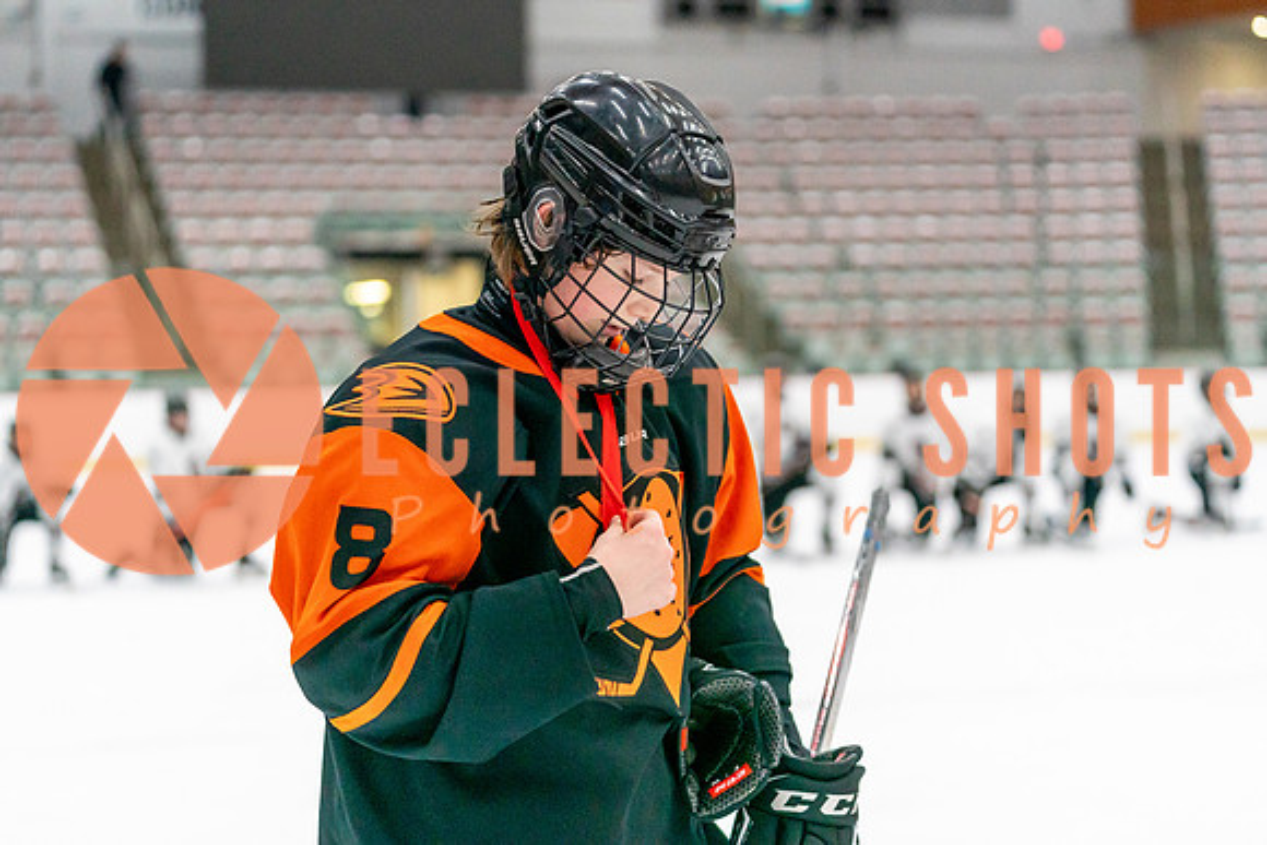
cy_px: 372
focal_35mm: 78
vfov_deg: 17.4
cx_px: 634
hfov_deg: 25.9
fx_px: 2758
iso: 3200
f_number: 2.8
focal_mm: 70
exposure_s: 1/1250
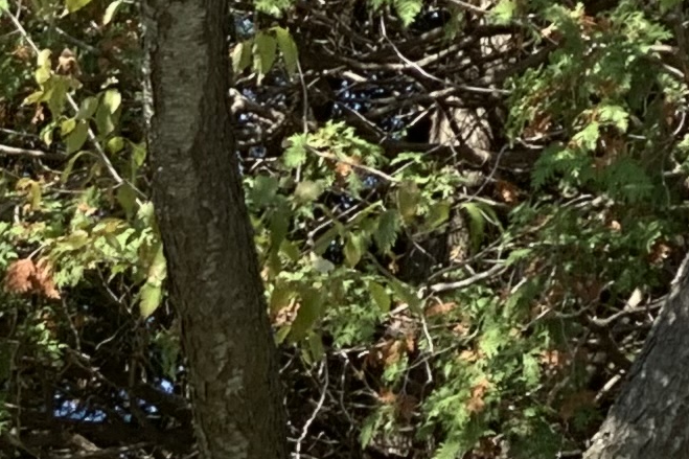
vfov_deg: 4.1
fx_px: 6333
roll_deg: -17.9
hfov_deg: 5.9
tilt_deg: +8.4
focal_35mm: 331
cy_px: 1227
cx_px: -1211
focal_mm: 6
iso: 16
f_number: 2.4
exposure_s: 1/675
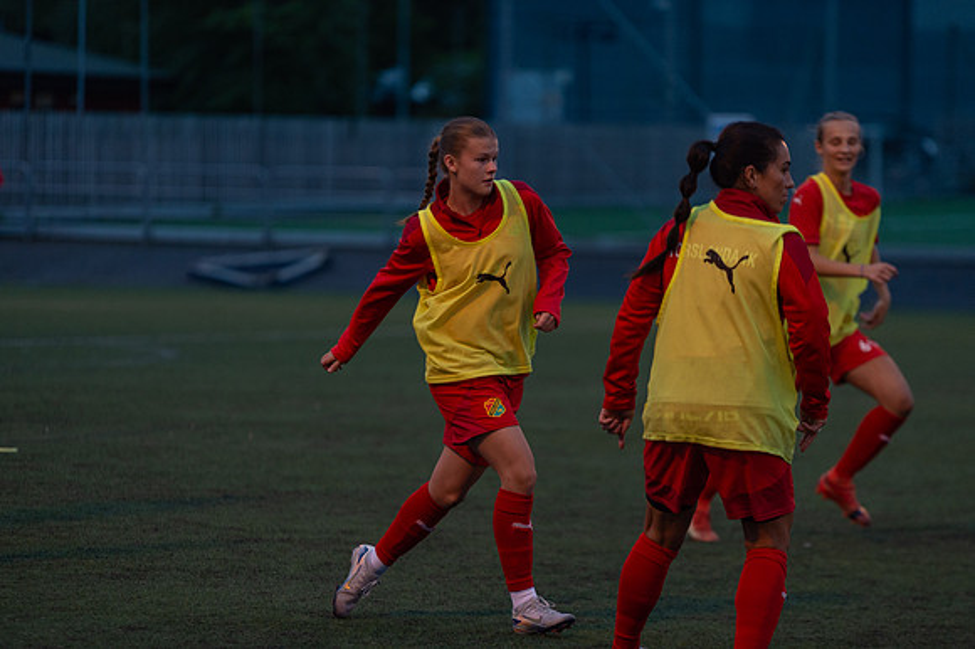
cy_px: 324
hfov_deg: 10.3
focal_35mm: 200
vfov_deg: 6.9
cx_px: 488
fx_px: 5413
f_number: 3.2
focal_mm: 200
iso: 1100
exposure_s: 1/640
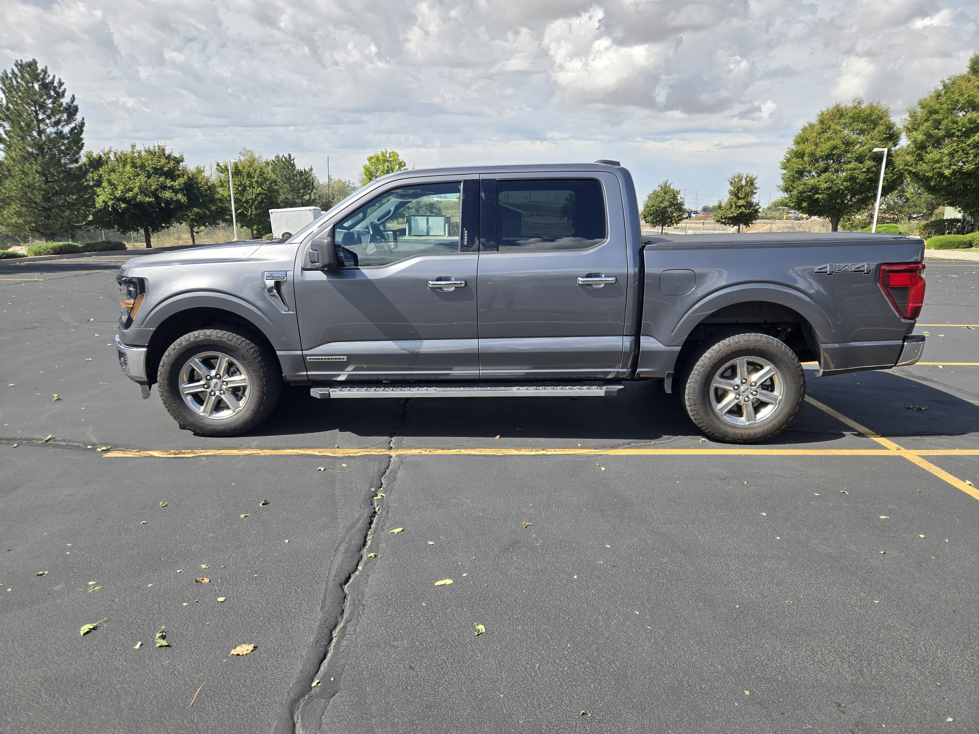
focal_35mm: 23
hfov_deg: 73.9
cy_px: 367
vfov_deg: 58.9
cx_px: 490
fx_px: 650
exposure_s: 1/1472
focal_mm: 5.4
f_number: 1.8
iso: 25
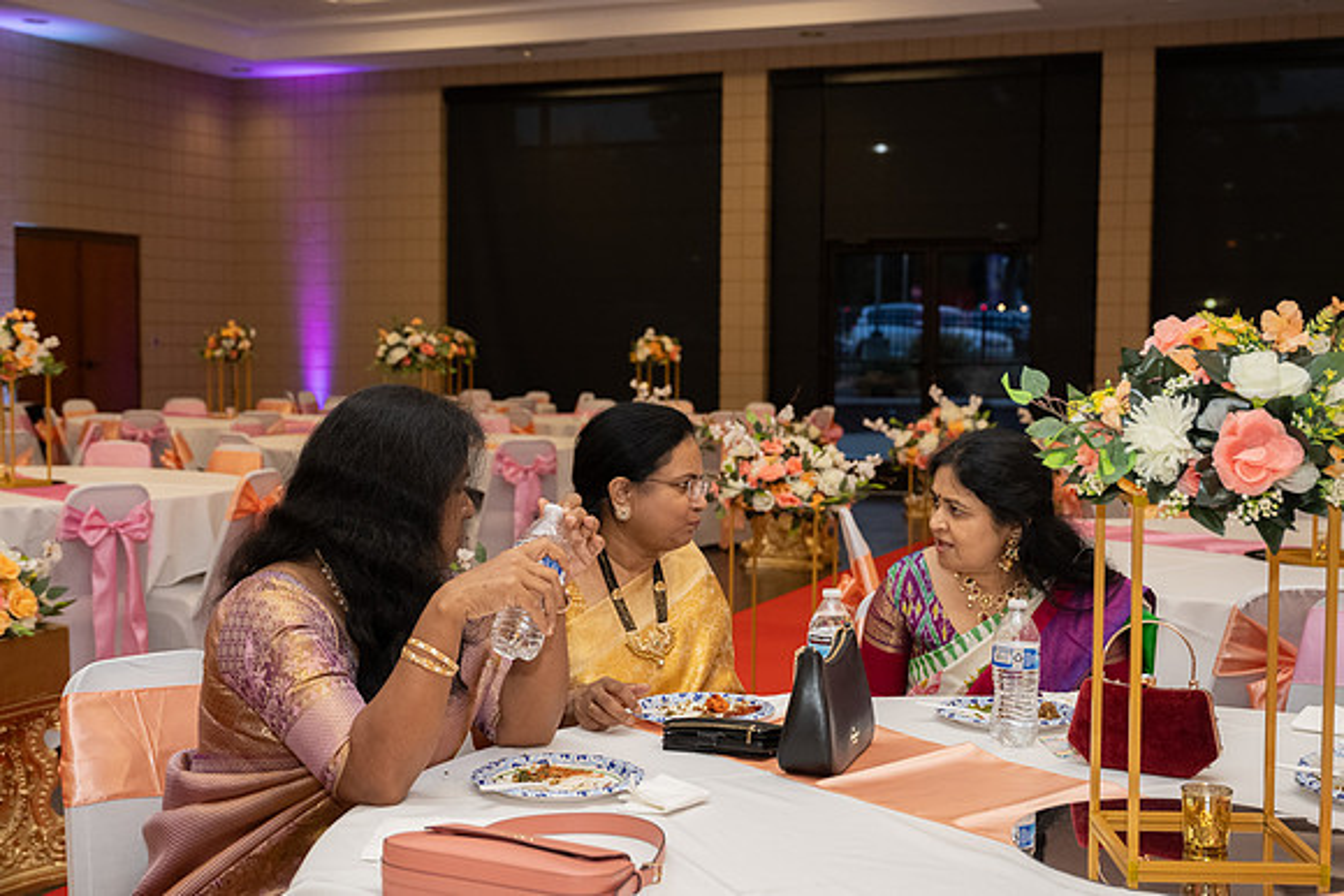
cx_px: 644
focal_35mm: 46
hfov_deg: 42.6
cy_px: 447
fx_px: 1724
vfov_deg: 29.2
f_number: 4.5
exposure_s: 1/160
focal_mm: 43
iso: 1600
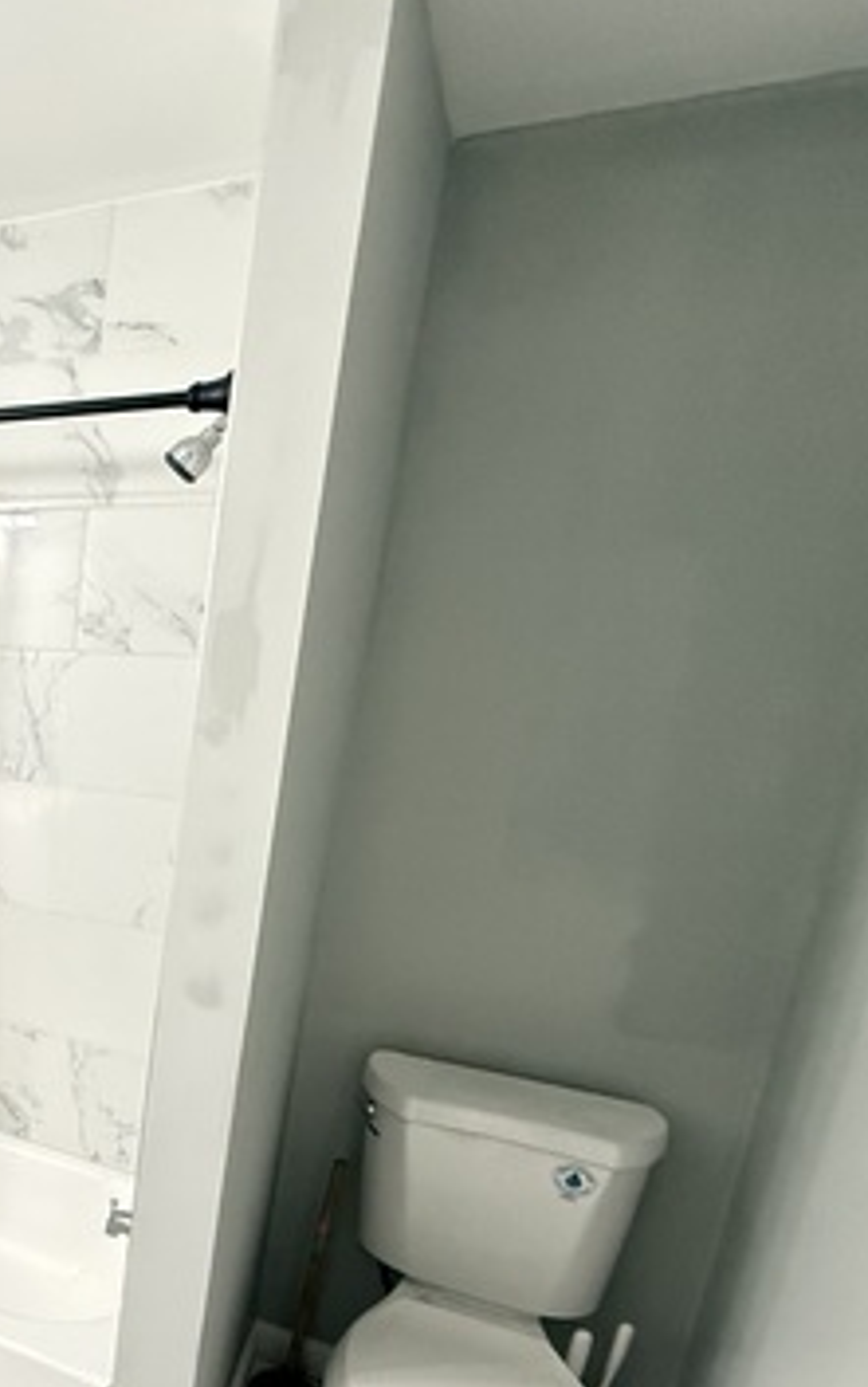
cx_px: -245
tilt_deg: -14.9
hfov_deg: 33.4
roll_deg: -0.6
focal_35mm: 28
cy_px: 868
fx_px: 1058
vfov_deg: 65.4
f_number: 2.2
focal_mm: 2.22
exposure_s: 1/60
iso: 1000
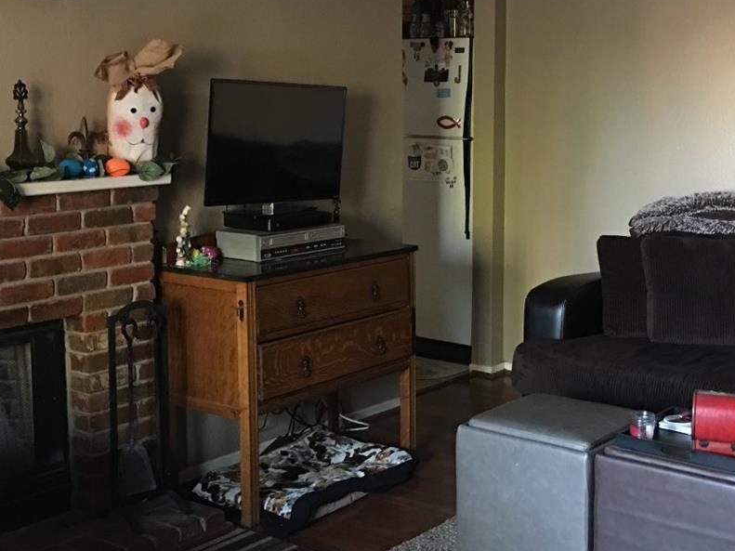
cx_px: 370
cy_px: 242
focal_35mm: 55
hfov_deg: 34.9
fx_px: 1168
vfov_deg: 26.5
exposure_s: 1/4
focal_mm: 4.15
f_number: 2.2
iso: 64
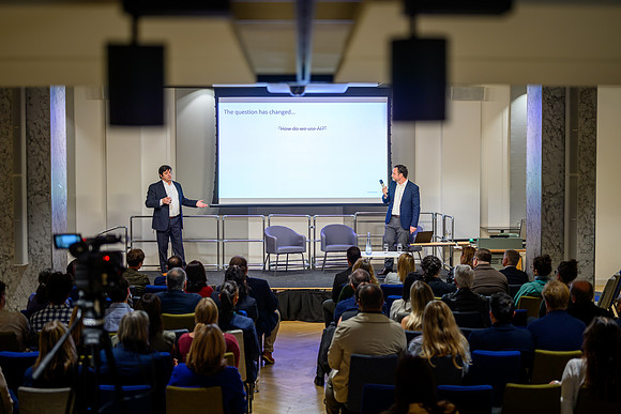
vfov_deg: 26.5
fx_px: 880
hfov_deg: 38.9
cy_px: 207
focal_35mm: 51
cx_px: 310
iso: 140
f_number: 2.2
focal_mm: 50
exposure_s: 1/100
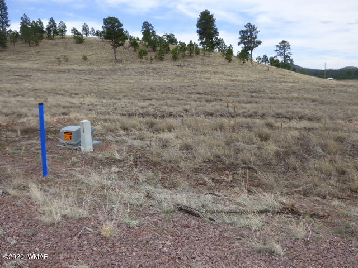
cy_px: 134
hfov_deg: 60.0
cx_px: 179
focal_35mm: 30
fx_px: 310
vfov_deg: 46.8
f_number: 3.3
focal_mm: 5.29
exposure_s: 1/640
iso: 100
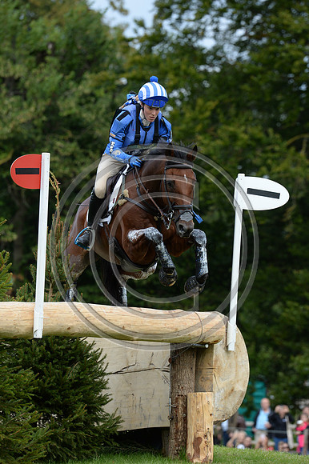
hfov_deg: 4.2
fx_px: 4253
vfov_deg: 6.2
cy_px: 232
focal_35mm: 330
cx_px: 154
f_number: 7.1
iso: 800
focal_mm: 330
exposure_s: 1/1000
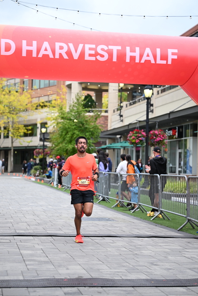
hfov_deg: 19.5
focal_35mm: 70
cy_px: 148
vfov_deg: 28.8
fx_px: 577
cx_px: 99
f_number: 2.8
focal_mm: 70
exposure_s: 1/2000
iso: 640
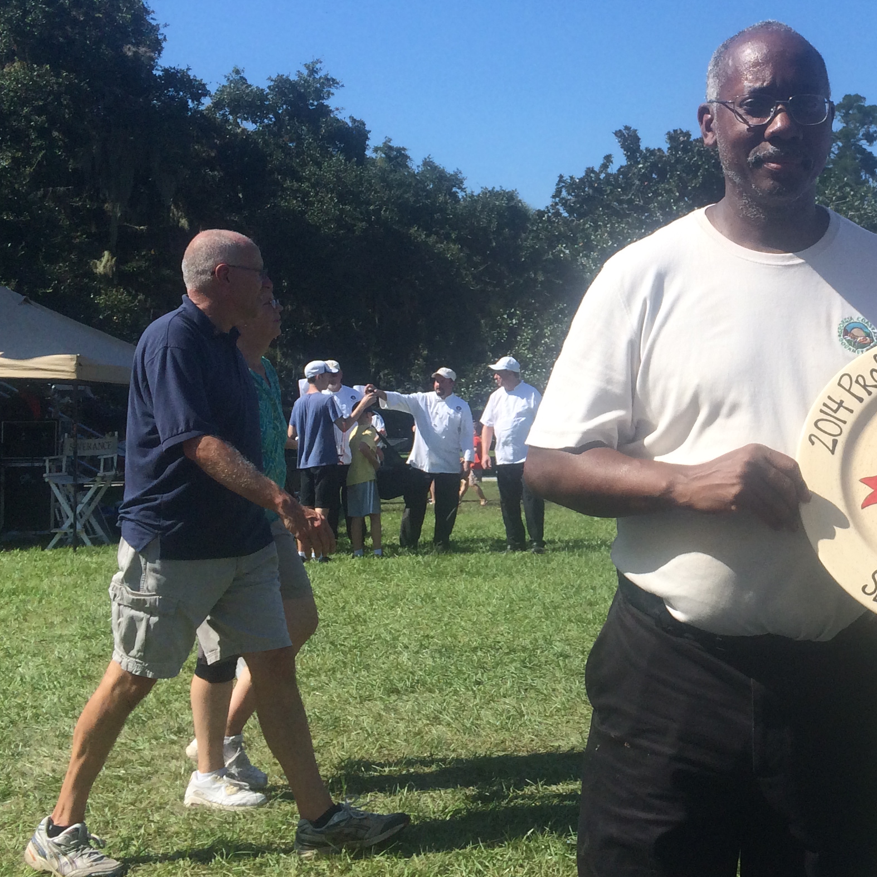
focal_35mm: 55
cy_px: 334
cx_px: 834
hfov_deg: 29.4
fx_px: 1576
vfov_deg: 31.0
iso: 40
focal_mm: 4.12
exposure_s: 1/2415
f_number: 2.2
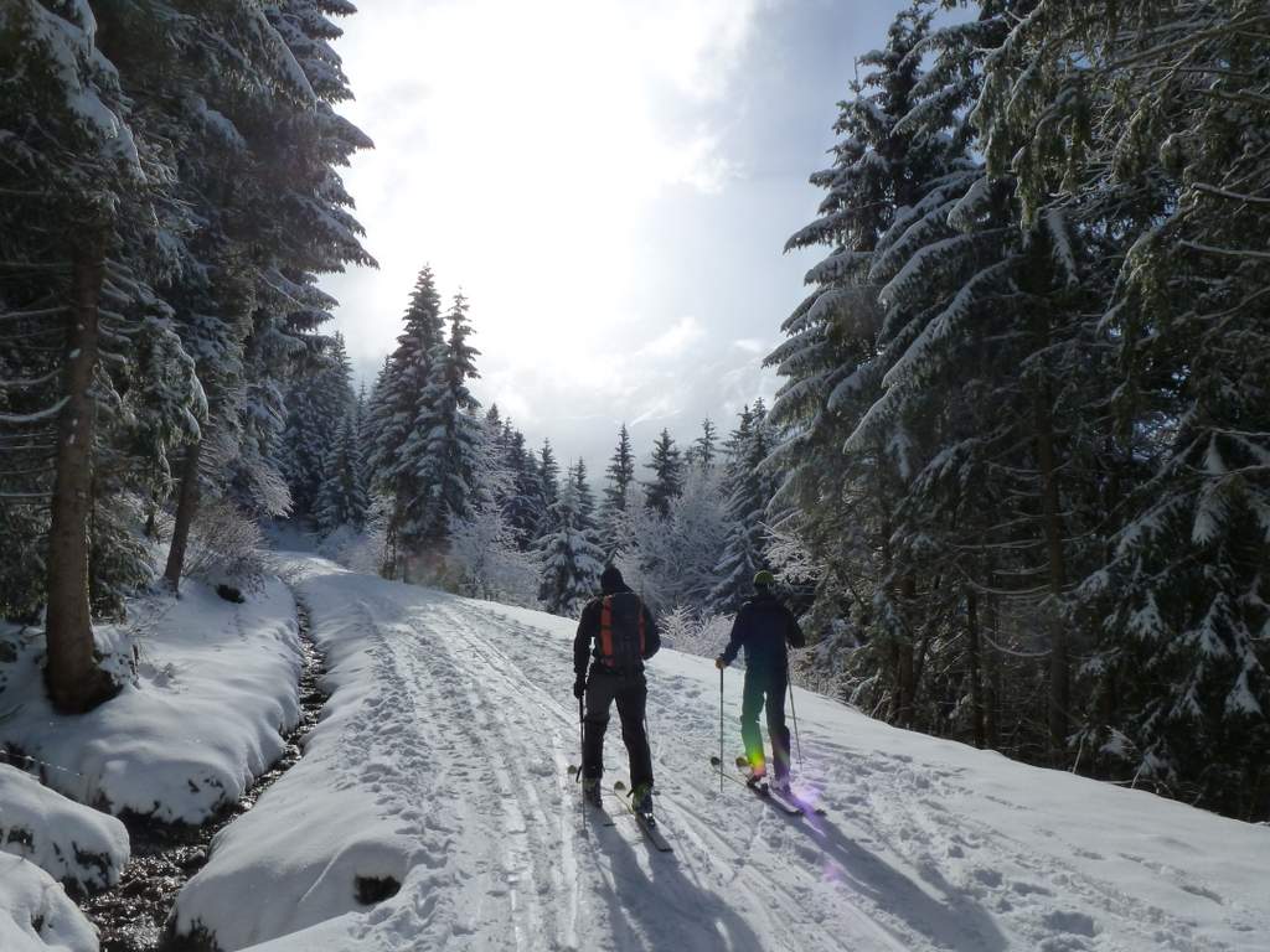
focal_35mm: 24
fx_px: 881
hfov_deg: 71.6
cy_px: 476
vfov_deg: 56.8
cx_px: 635
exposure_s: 1/1000
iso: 160
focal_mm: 4.3
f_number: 5.6
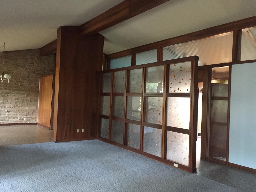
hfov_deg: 61.7
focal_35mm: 29
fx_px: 214
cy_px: 96
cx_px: 128
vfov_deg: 48.2
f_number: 2.2
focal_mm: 4.15
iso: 320
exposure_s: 1/15
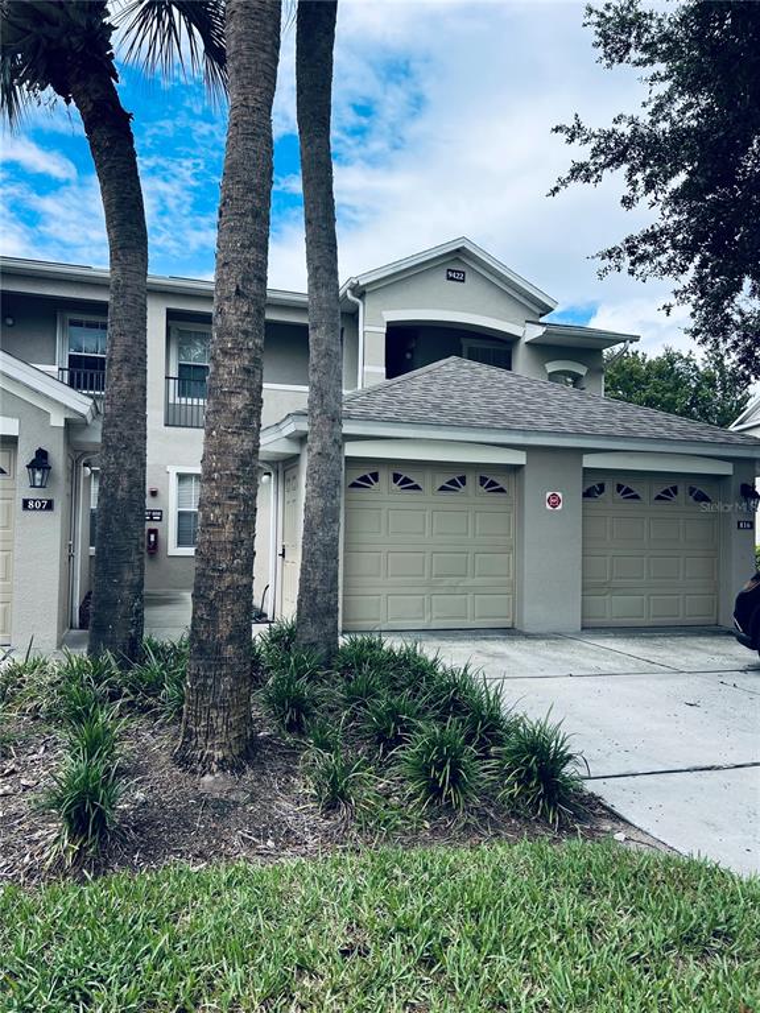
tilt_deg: +2.2
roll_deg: -1.4
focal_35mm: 26
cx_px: 380
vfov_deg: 67.3
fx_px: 761
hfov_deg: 53.1
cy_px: 506
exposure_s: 1/4831
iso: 50
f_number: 1.5
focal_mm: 5.7
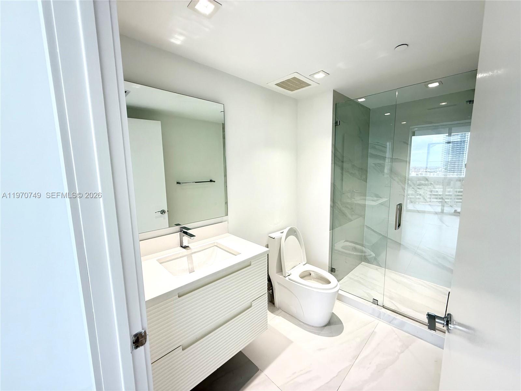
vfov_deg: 85.7
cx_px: 260
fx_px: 211
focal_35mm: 14
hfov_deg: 102.1
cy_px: 196
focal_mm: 2.22
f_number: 2.2
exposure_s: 1/120
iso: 200
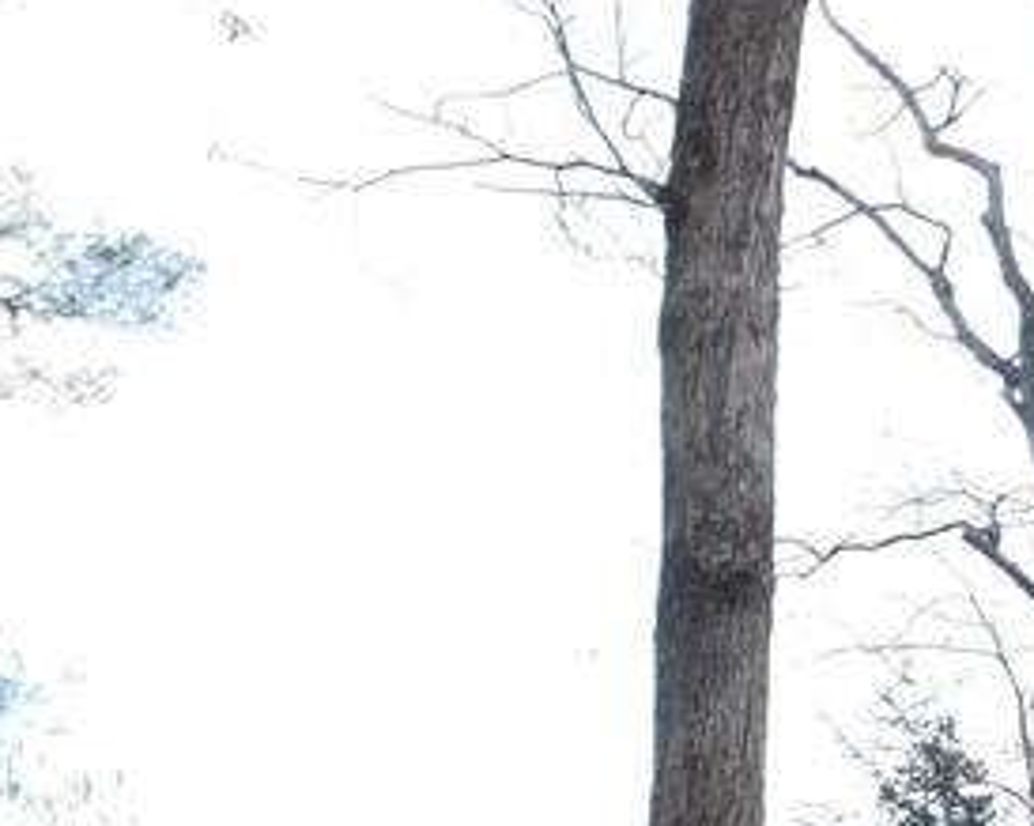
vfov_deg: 16.9
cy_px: 1162
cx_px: 419
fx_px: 2570
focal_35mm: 84
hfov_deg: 22.7
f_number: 3
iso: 125
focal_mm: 4
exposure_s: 1/500
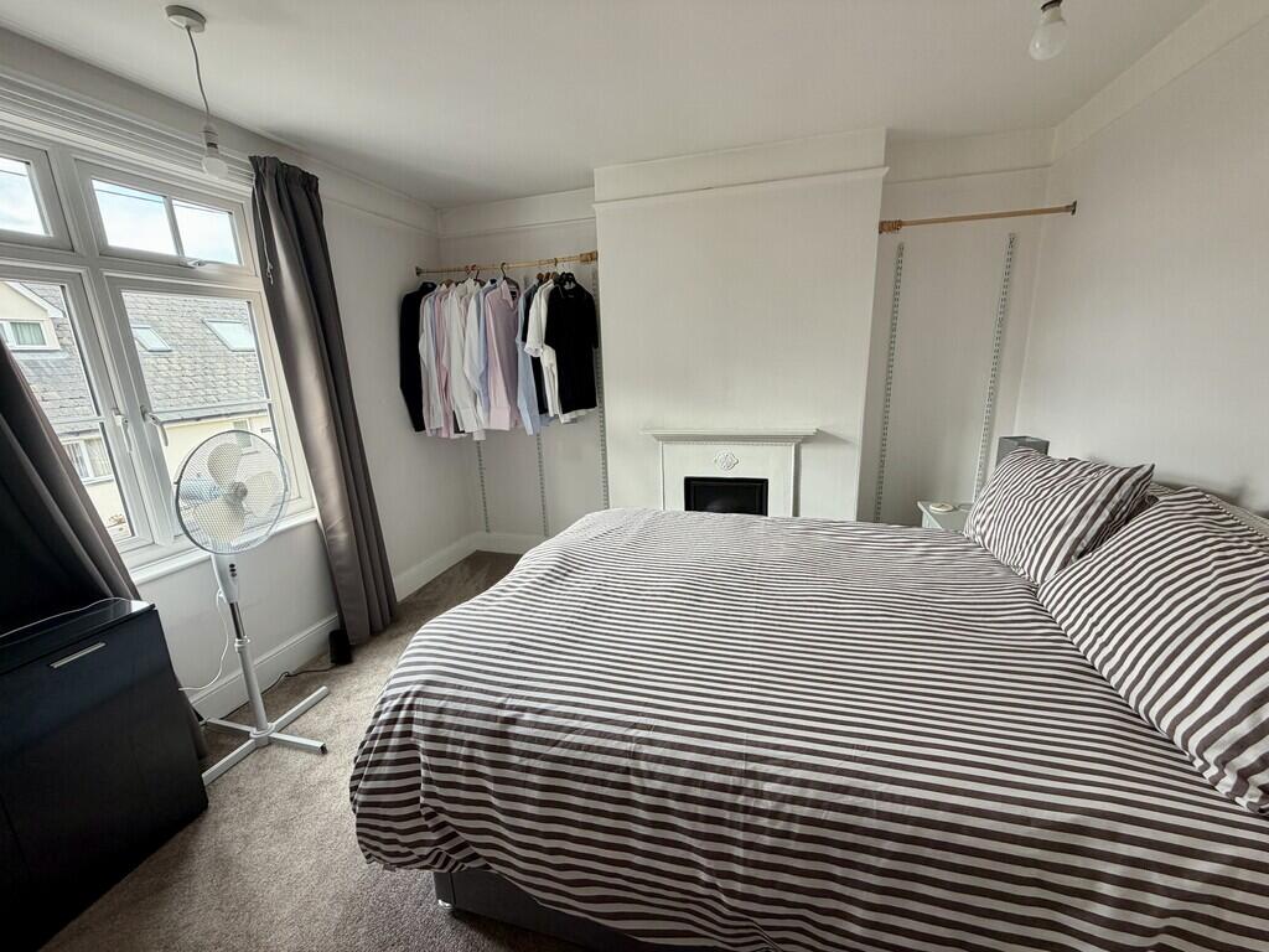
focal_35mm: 14
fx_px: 513
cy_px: 476
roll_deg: +2.1
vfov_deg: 85.7
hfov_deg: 102.1
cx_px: 634
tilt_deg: -13.9
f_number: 2.2
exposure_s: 1/121
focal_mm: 2.22
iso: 125
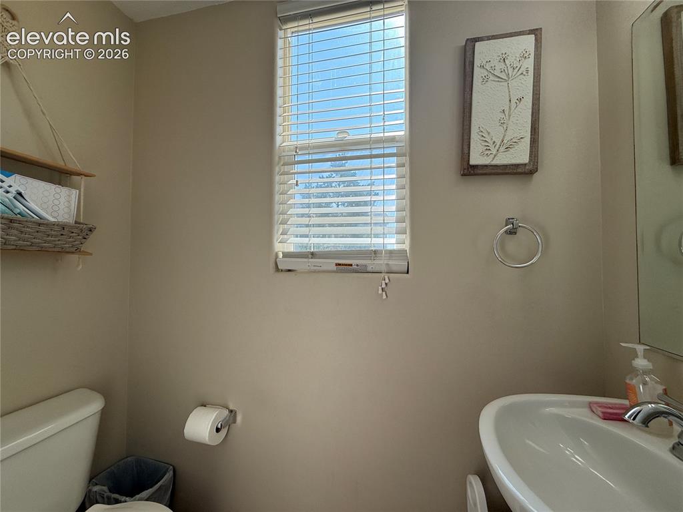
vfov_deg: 85.6
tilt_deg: +2.7
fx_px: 276
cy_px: 256
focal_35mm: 14
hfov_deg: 102.1
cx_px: 342
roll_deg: -0.2
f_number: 2.2
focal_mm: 2.22
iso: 64
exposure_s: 1/506
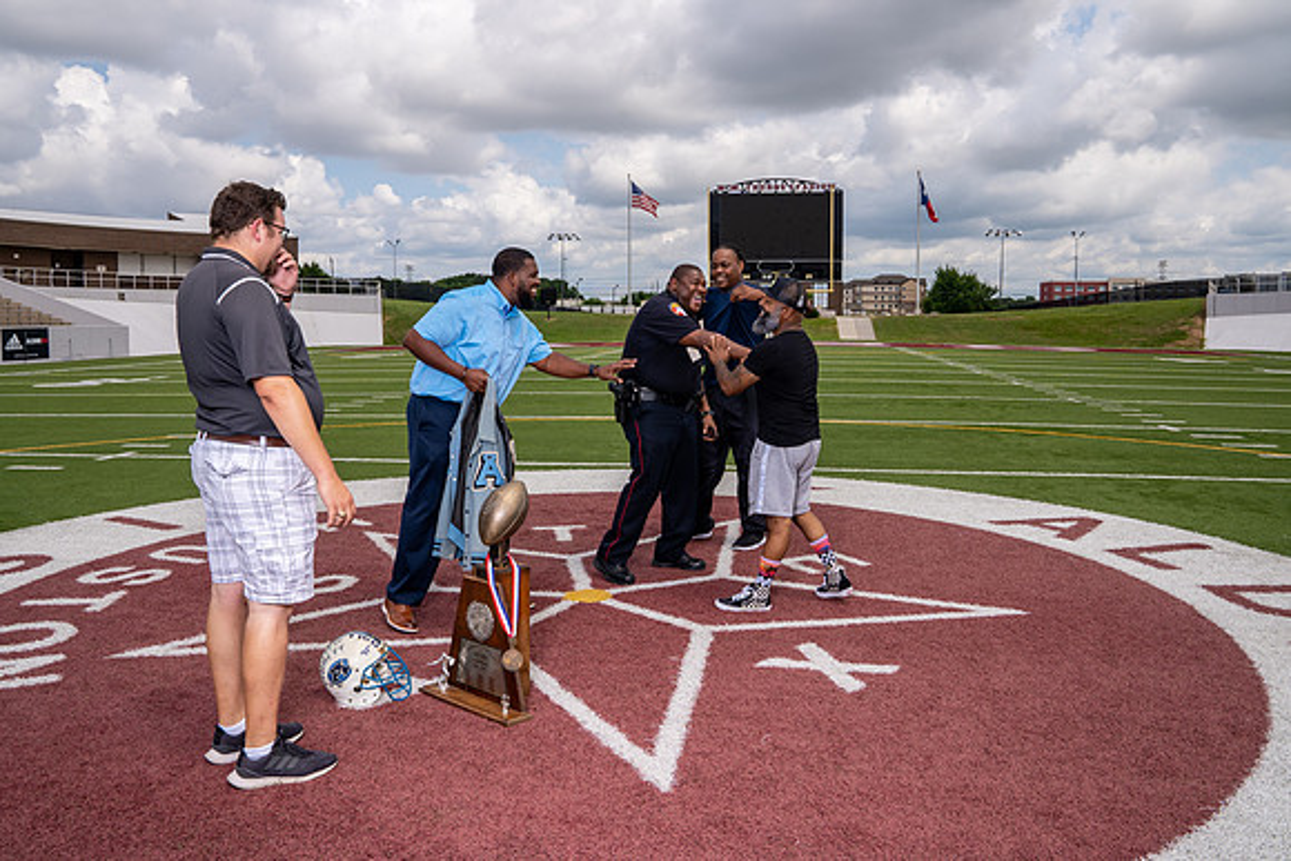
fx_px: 962
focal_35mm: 27
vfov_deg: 48.1
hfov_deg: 67.7
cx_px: 632
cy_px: 380
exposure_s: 1/200
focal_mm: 24
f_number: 11
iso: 100
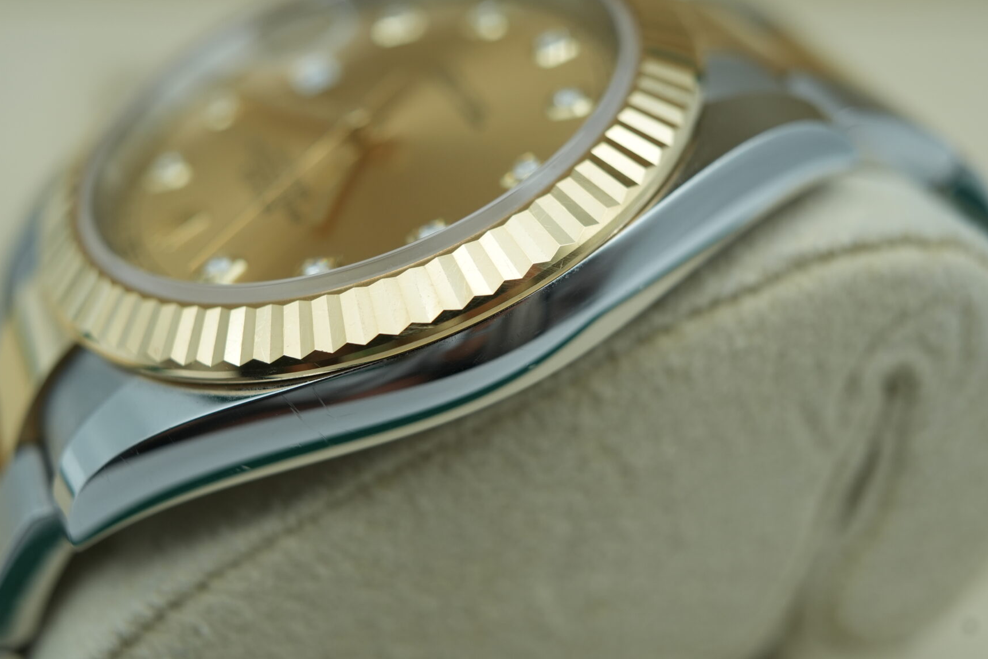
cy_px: 295
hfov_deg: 38.2
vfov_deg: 26.0
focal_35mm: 52
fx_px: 1427
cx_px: 464
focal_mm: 35
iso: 400
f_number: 5
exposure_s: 1/250
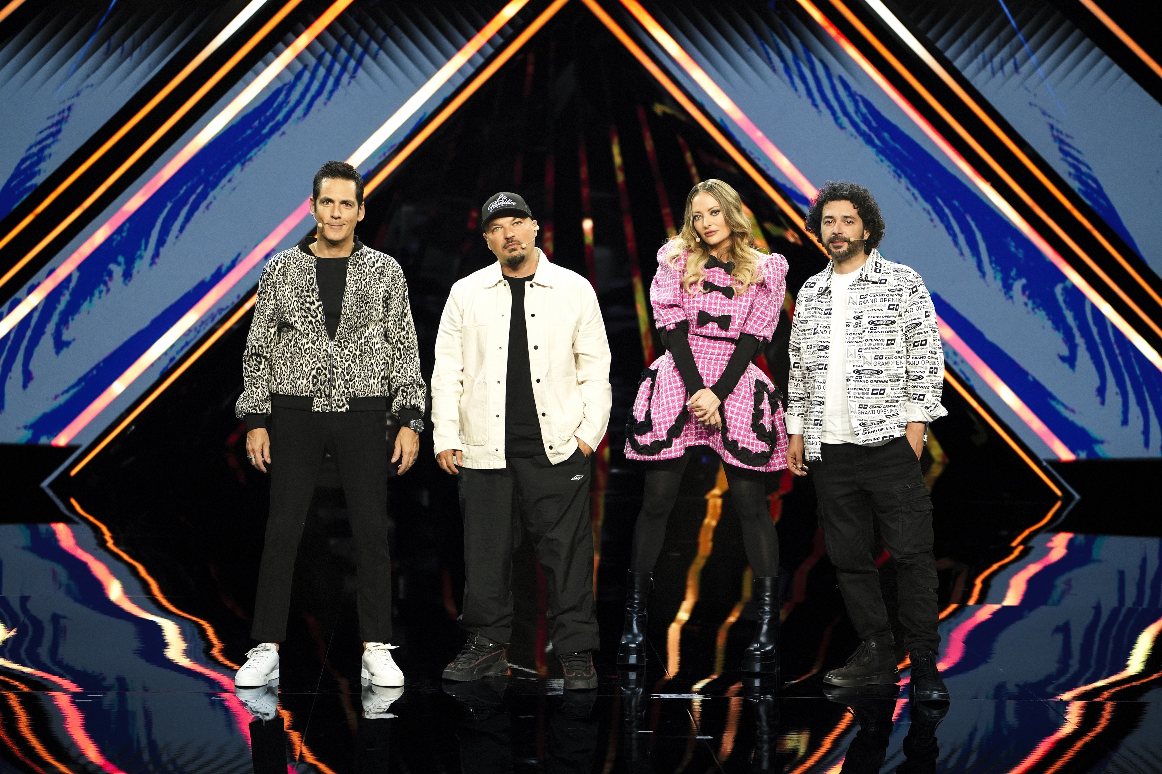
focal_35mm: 94
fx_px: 3034
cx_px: 581
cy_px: 387
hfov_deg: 21.7
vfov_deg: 14.5
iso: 2000
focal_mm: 94
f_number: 2.8
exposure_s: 1/320
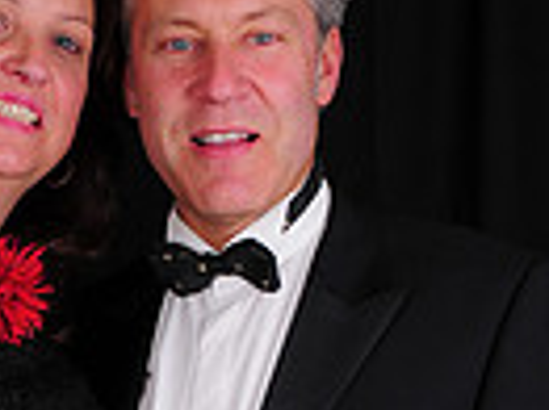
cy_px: 494
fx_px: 2276
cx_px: 86
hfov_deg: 13.7
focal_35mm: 144
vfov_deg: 10.1
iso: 200
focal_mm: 29
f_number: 8
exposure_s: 1/125
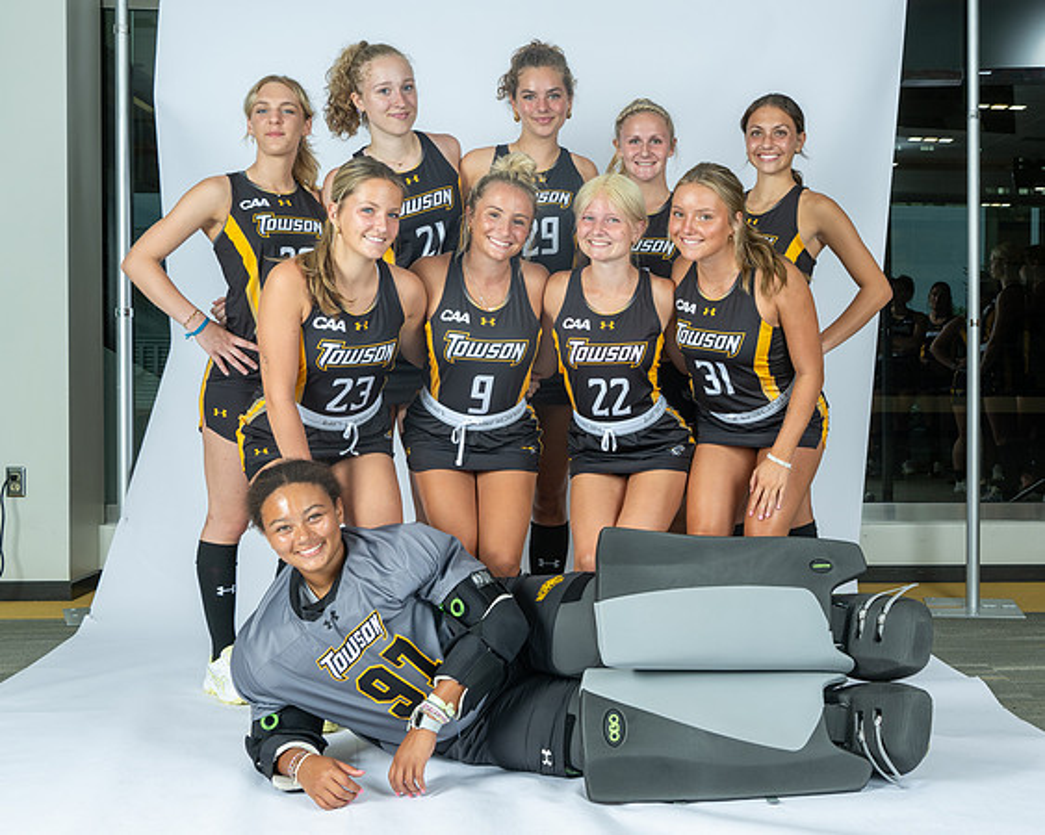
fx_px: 1408
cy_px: 410
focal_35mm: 46
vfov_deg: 33.0
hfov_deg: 40.1
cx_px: 709
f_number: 10
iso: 160
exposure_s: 1/200
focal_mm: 32
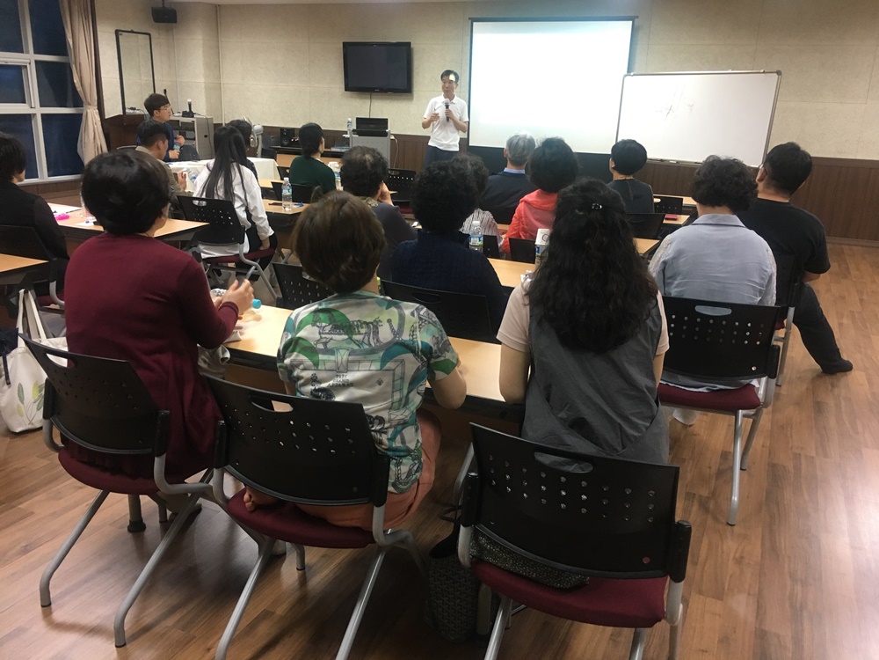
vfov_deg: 48.2
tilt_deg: -16.6
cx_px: 440
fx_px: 736
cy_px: 330
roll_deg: -2.0
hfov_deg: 61.7
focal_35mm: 29
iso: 125
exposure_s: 1/30
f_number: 2.2
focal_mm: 4.15
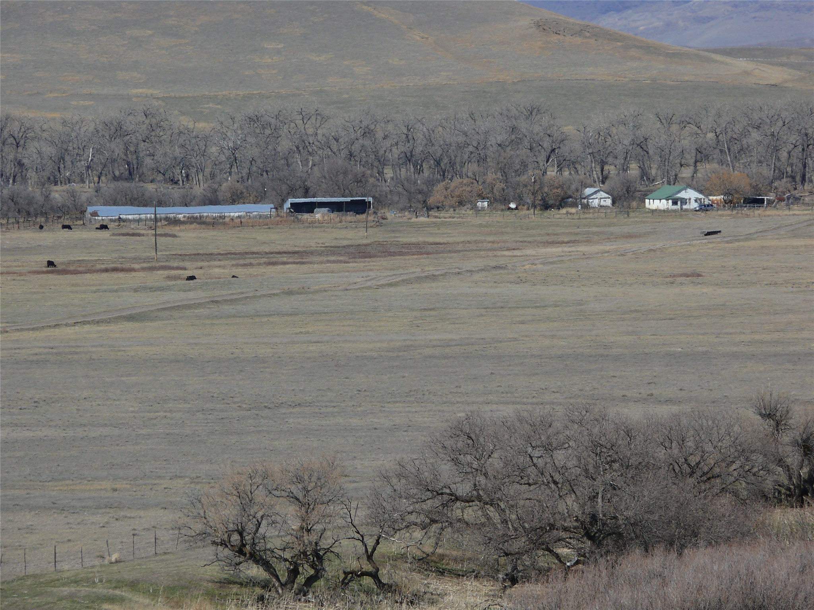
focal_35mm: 336
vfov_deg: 4.4
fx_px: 7901
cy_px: 305
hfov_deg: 5.9
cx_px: 407
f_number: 7.1
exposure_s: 1/500
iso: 100
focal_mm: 71
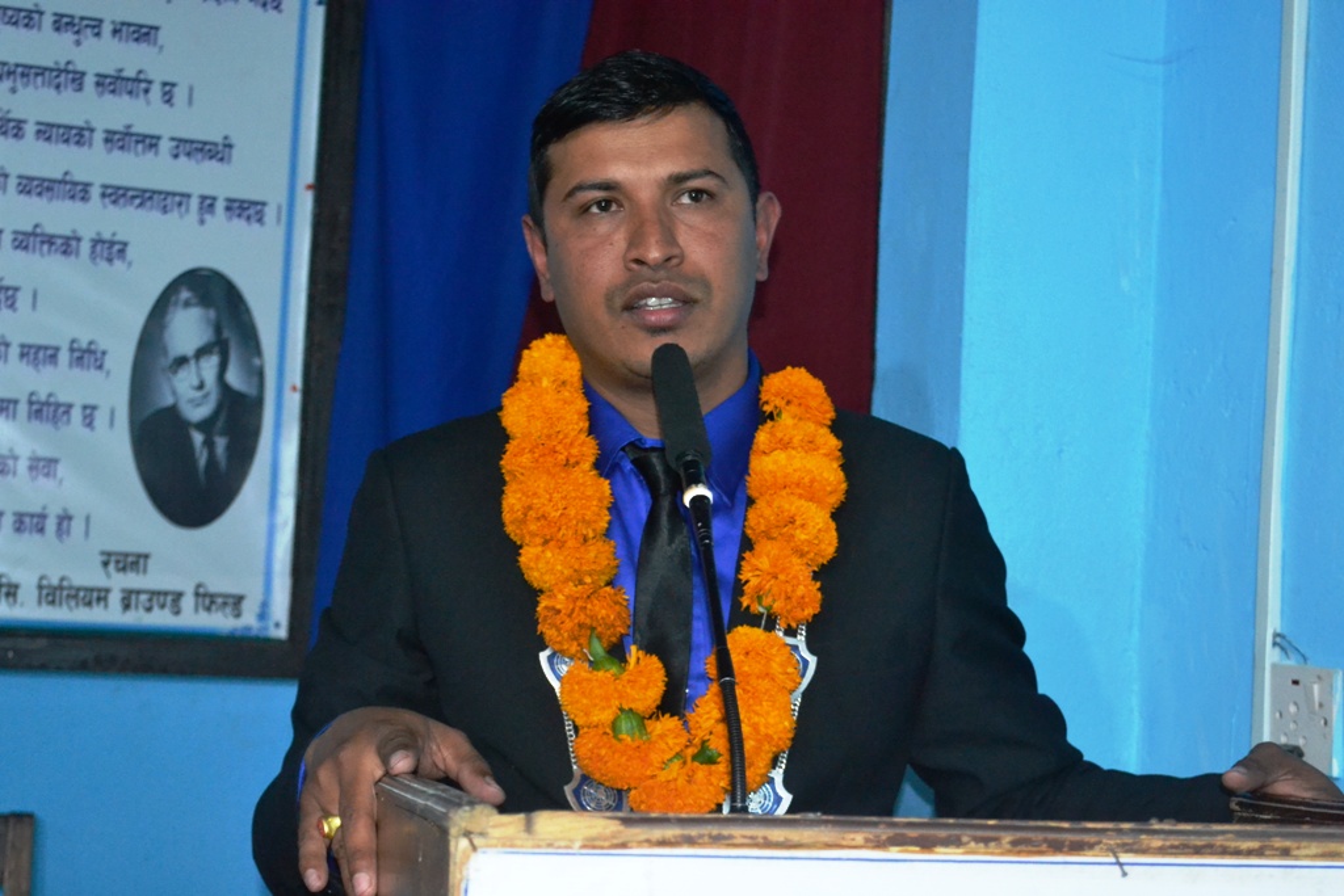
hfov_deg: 33.4
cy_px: 448
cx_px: 672
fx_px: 2240
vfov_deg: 22.6
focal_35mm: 60
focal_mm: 40
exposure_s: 1/60
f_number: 5.3
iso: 3200
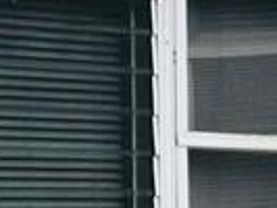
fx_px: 3508
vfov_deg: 3.4
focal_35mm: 438
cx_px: 852
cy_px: 279
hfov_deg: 4.3
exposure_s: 1/132
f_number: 2.8
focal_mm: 6.6
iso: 20
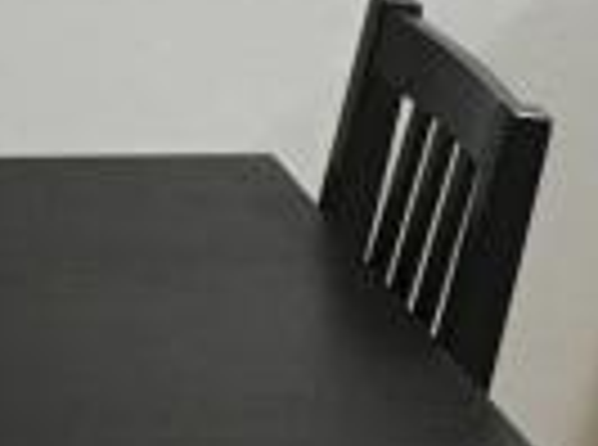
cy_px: 185
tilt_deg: -18.2
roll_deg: -0.1
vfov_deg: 6.6
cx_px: -620
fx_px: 3859
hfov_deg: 8.4
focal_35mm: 224
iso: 125
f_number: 2.2
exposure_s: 1/30
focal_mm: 4.15
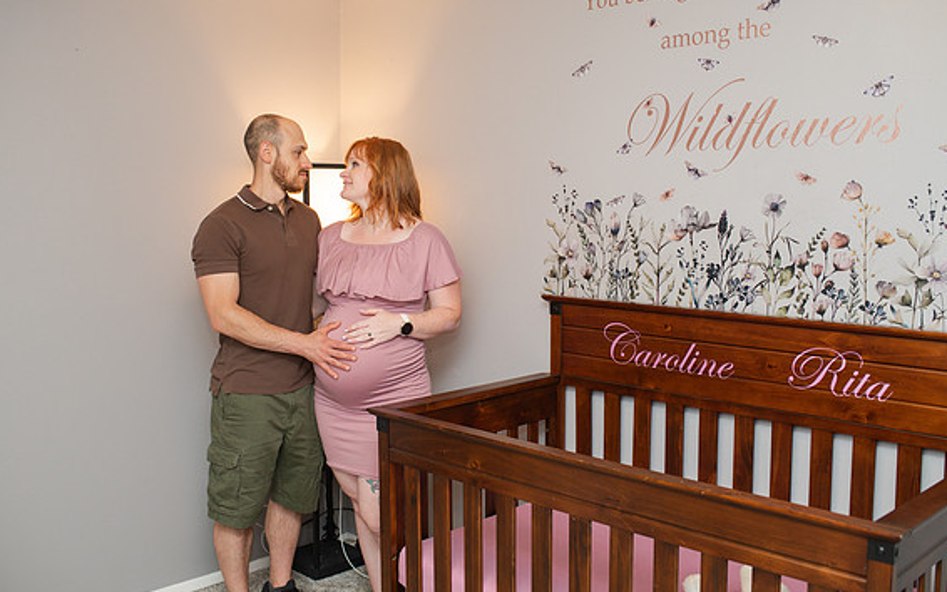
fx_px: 955
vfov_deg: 34.4
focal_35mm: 37
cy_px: 283
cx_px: 474
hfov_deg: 52.7
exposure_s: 1/200
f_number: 3.5
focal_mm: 35
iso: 1000
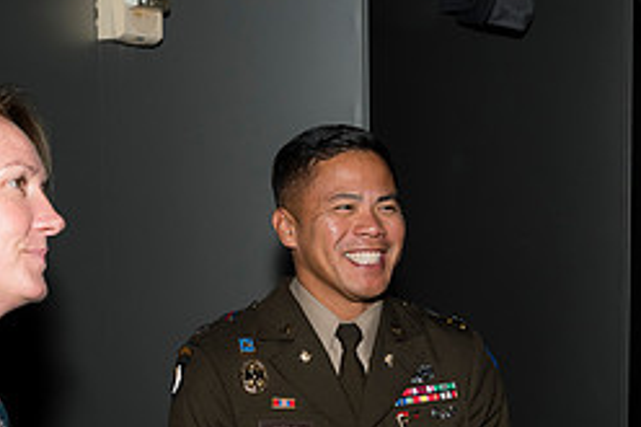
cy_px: 397
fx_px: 1459
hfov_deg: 24.7
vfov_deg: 16.4
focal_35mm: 82
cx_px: 395
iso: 800
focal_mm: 35
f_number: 5
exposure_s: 1/125
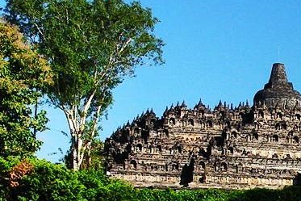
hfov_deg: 14.3
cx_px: 336
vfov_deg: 9.8
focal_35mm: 140
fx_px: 1171
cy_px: 146
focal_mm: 8.2
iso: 50
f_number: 5
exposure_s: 1/100
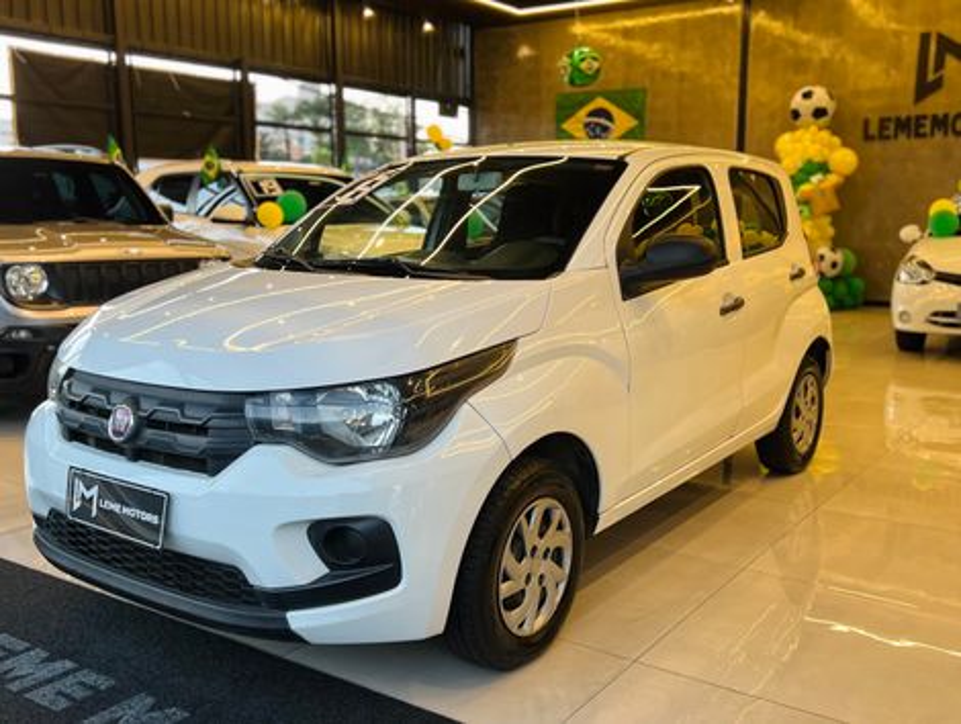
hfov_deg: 67.2
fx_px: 723
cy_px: 362
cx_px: 480
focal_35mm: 26
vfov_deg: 53.2
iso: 80
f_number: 1.5
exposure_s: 1/60
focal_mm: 5.7
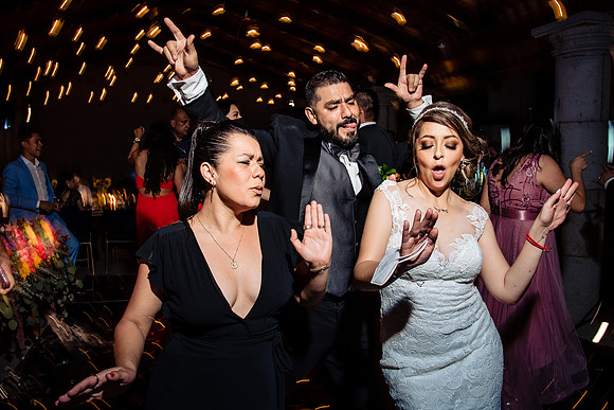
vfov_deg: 49.3
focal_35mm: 26
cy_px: 191
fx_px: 446
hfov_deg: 69.1
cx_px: 292
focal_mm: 24
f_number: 7.1
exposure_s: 1/50
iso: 2000
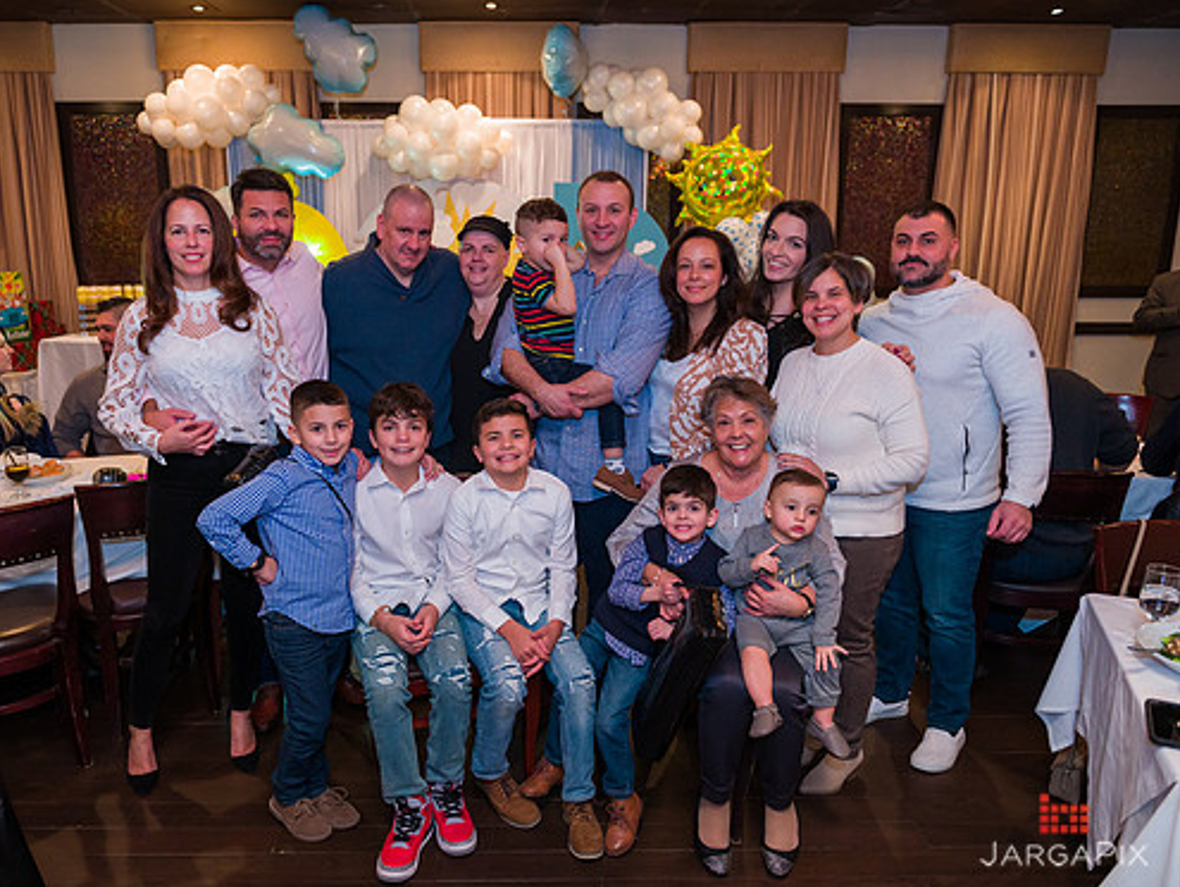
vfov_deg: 51.4
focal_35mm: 27
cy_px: 458
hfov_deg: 65.1
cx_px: 517
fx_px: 921
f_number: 4
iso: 1600
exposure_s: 1/200
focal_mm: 24
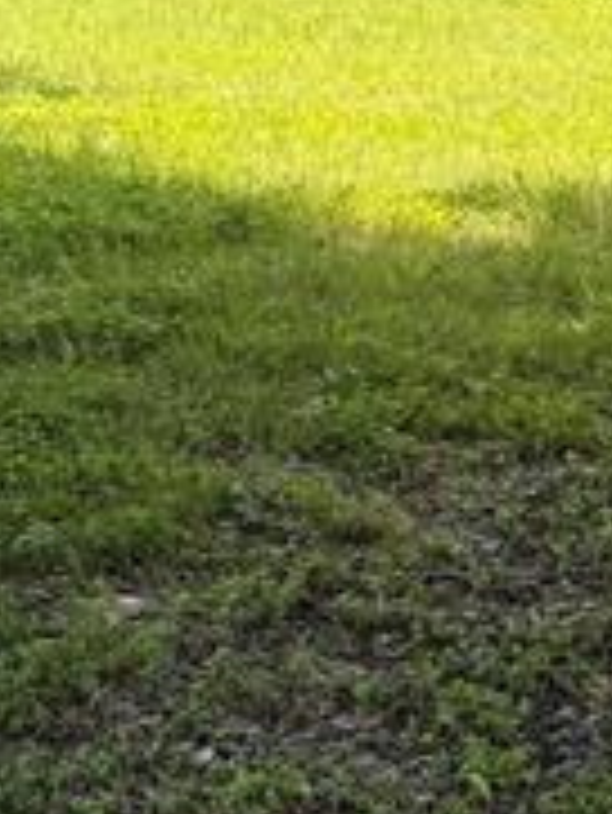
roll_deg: +0.8
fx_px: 2402
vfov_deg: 19.1
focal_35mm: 102
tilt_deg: -9.4
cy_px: 225
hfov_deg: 13.3
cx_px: -436
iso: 100
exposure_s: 1/967
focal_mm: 6.76
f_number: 1.78
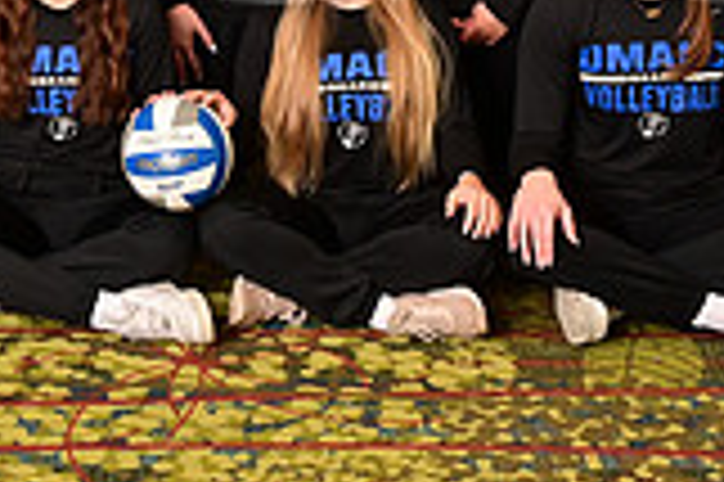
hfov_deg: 18.2
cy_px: -194
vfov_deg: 11.8
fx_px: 2250
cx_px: 238
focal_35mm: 112
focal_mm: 31
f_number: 10
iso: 400
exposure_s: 1/125
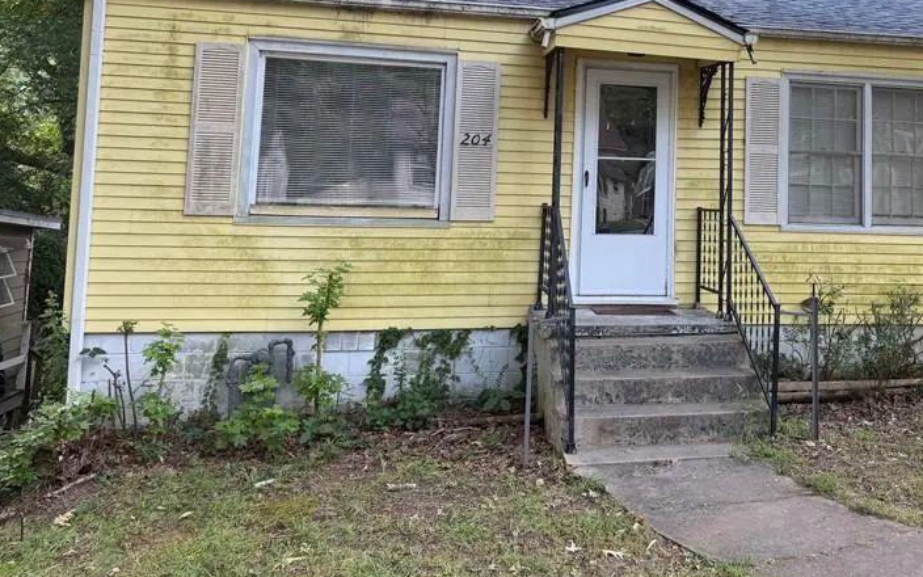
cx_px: 656
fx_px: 931
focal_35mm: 37
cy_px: 109
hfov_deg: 51.2
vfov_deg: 33.4
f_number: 1.78
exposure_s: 1/267
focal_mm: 6.76
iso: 80
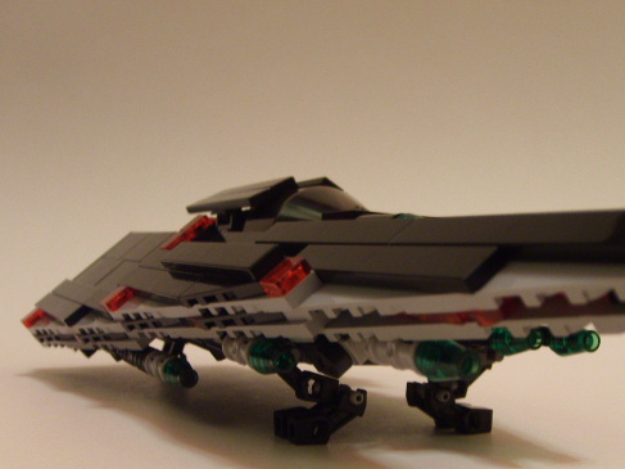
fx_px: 830
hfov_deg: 41.0
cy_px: 299
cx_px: 381
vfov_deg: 31.3
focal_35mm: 46
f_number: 2.8
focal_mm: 5.8
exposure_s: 1/1.43
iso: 140
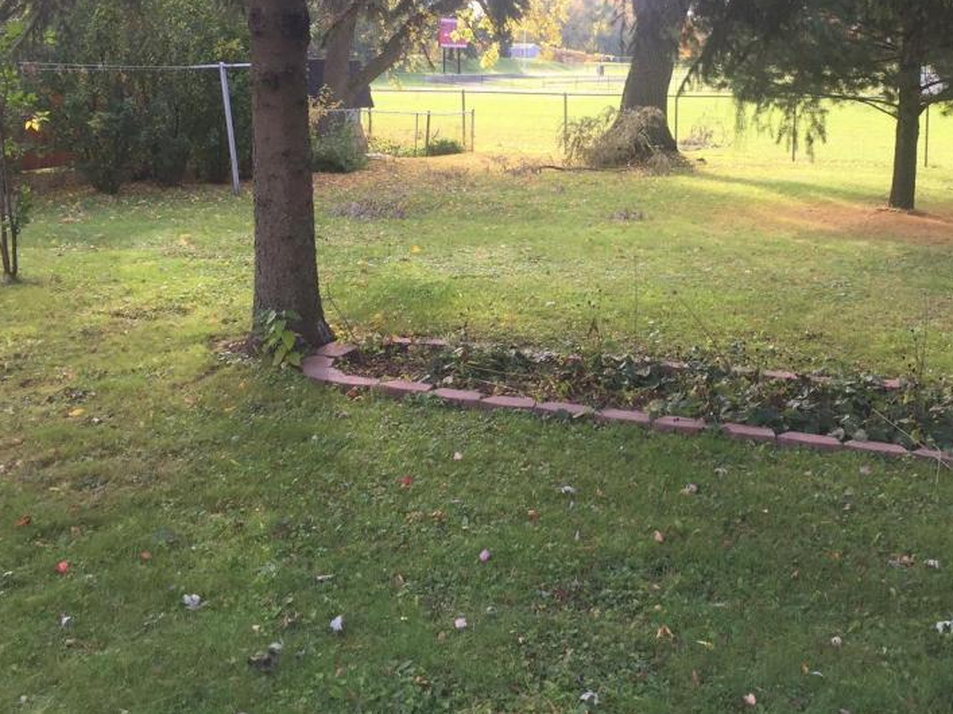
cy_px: 202
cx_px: 584
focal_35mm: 42
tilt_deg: -7.2
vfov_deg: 33.8
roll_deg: +0.0
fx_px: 1156
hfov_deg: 44.5
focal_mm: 4.15
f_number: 2.2
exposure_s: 1/159
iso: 32
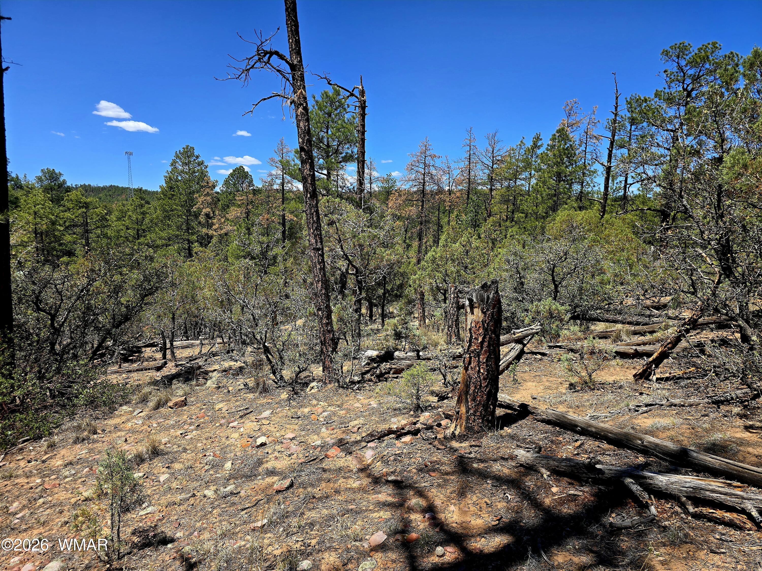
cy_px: 286
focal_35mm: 23
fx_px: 506
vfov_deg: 58.9
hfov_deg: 73.9
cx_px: 381
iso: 12
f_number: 1.7
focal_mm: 6.3
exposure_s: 1/588
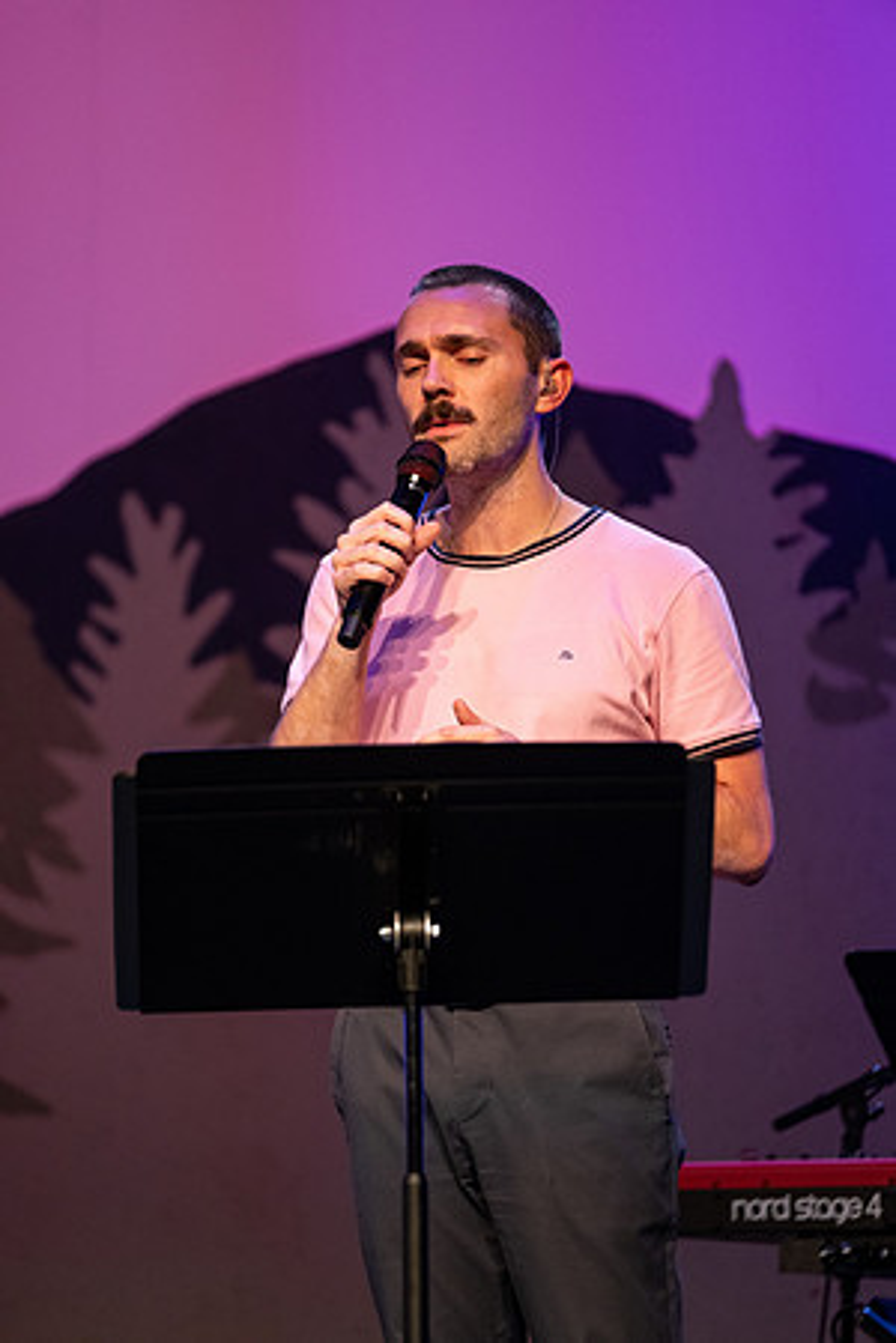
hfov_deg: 6.5
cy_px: 672
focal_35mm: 210
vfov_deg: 9.8
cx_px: 448
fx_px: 7839
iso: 1600
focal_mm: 140
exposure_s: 1/210
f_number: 2.8
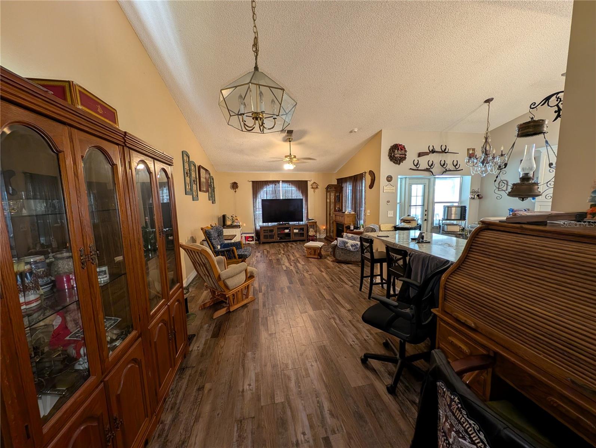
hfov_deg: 110.5
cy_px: 224
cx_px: 298
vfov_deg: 94.6
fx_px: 207
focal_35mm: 12
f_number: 1.95
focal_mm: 2.23
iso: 108
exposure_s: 1/24
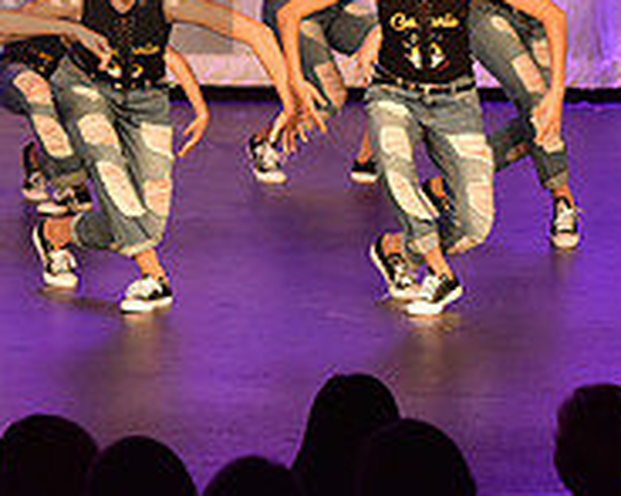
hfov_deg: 6.2
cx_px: -135
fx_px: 5713
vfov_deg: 5.0
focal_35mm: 311
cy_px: -35
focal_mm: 105
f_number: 4
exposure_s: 1/500
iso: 2000
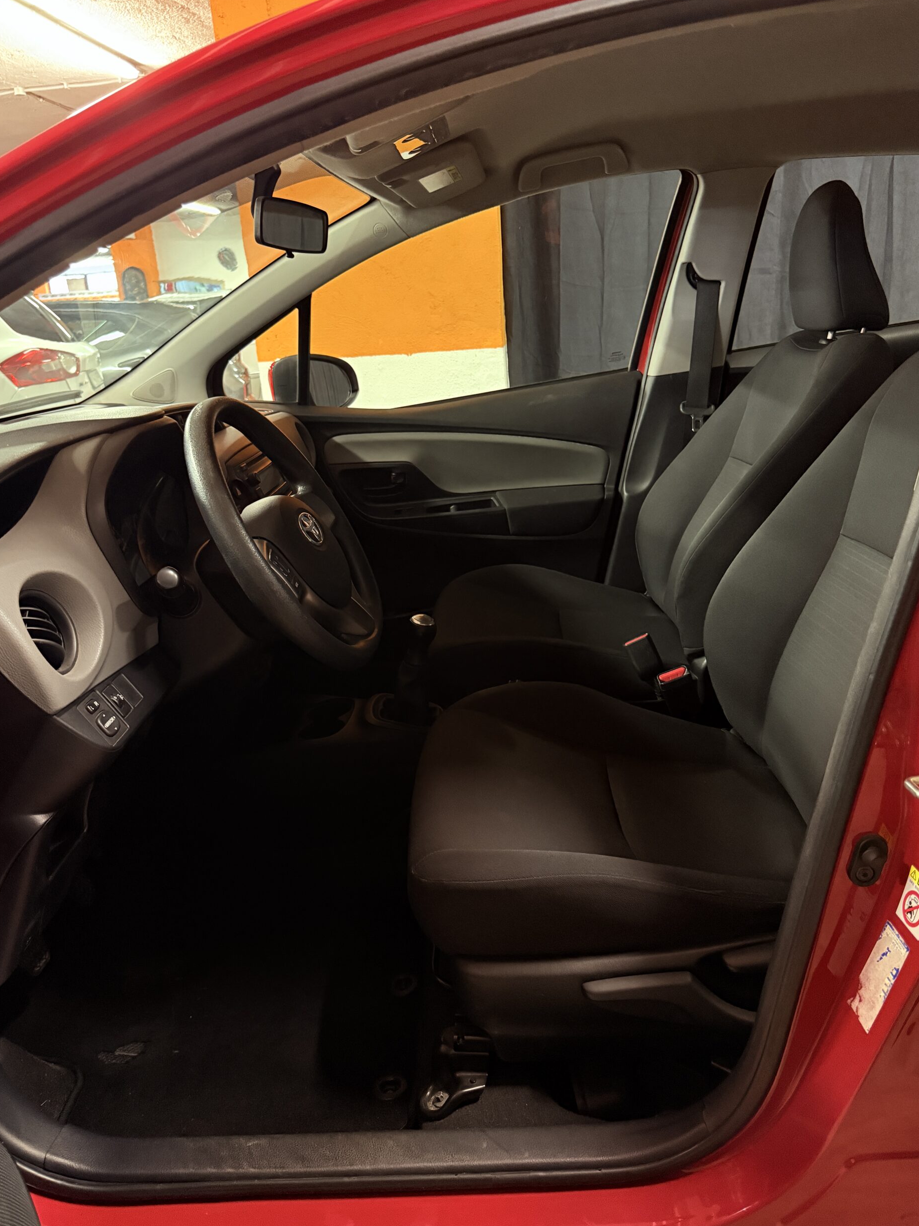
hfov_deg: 54.9
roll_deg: +3.8
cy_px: 600
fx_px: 885
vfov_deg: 69.4
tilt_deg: -17.0
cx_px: 466
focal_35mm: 25
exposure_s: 1/25
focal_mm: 6.76
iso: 800
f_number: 1.78
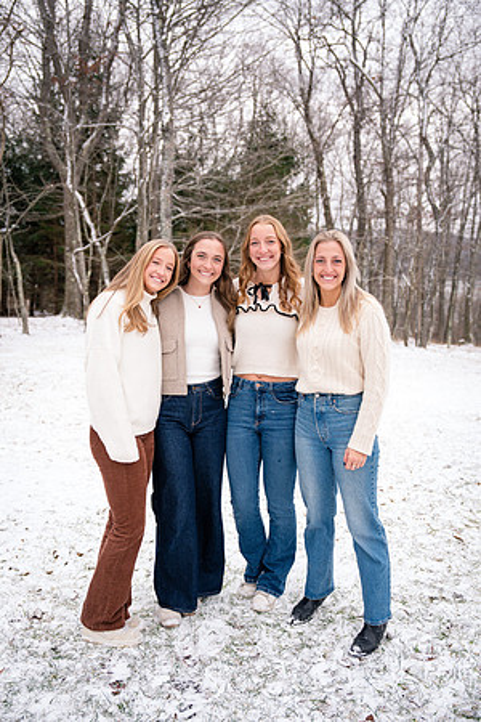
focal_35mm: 35
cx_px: 240
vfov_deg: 54.4
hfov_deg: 37.9
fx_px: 701
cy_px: 361
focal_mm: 35
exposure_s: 1/250
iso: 400
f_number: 2.8
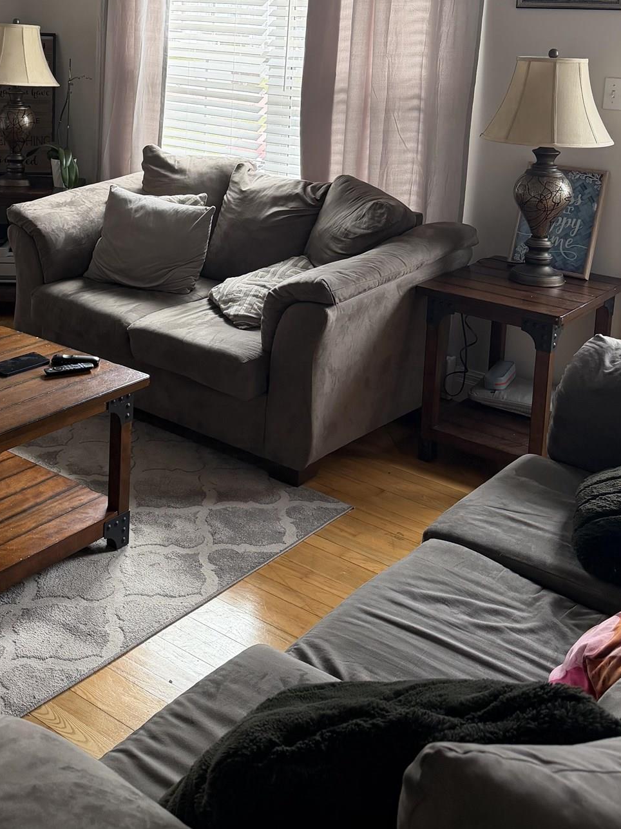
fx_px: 1029
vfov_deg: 42.1
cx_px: 238
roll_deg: -3.5
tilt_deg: -11.1
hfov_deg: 33.4
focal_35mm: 43
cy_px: 175
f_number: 1.78
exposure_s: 1/174
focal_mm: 6.76
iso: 200
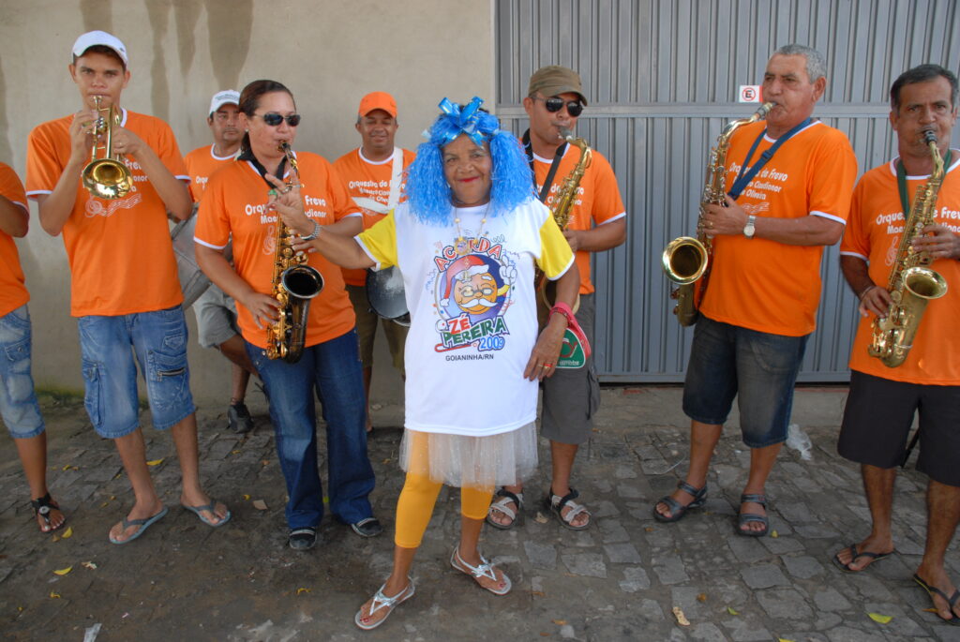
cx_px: 480
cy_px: 321
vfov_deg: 48.0
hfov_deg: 67.3
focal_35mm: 27
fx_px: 721
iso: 320
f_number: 5
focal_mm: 18
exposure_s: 1/200
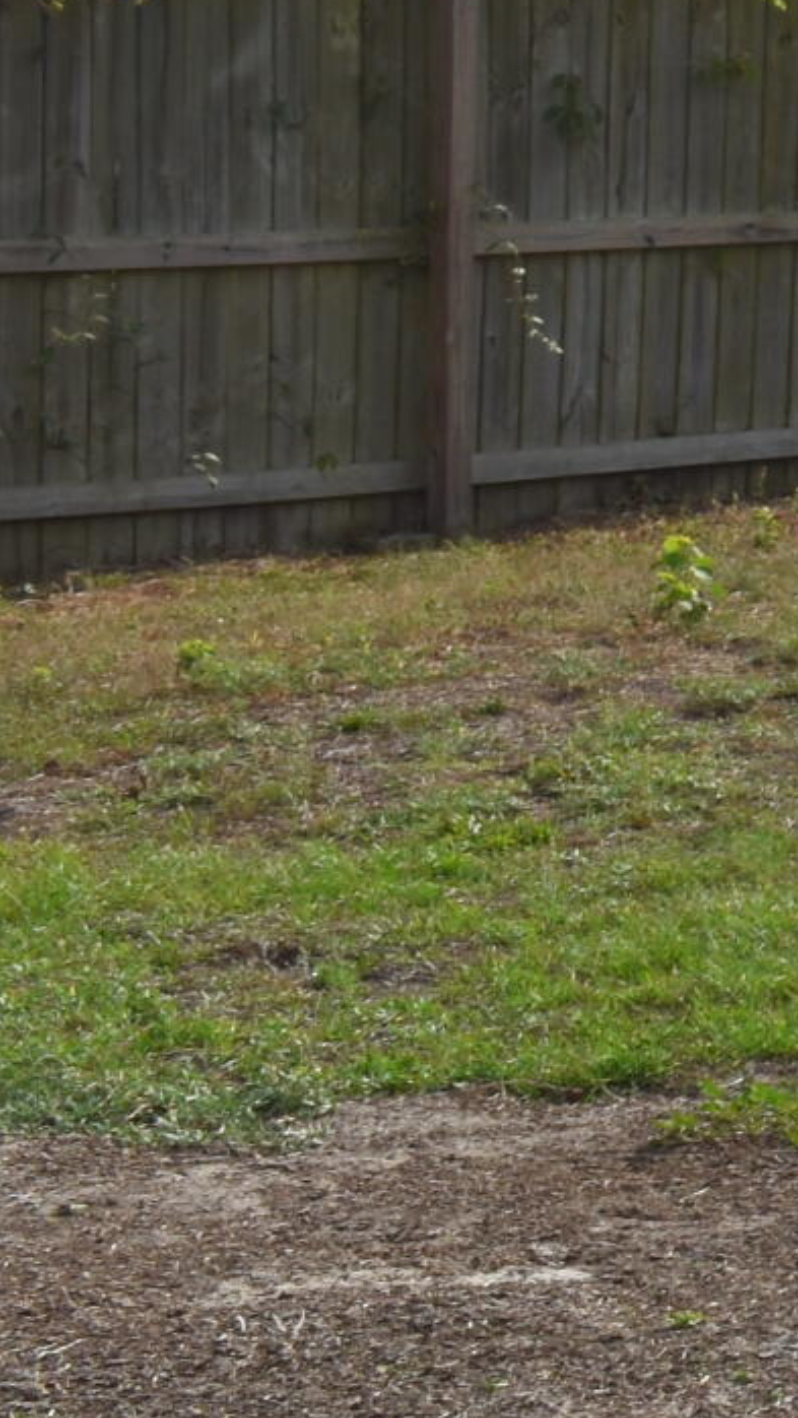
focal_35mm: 162
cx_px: 2946
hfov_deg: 6.4
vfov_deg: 13.1
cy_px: 71
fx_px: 6090
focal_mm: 24
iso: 100
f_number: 14
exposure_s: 1/200
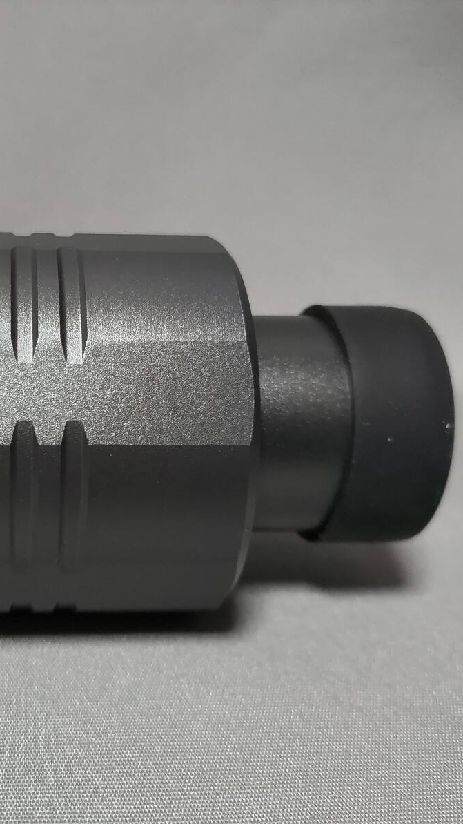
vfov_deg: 52.8
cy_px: 412
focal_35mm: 38
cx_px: 63
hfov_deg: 30.1
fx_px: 829
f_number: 1.79
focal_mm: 4.8
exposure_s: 1/33
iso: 900
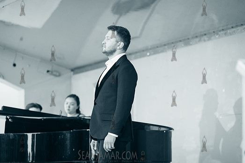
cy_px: 76
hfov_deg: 13.7
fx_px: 1021
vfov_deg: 9.1
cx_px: 113
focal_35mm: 150
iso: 500
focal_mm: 135
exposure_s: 1/250
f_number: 3.5
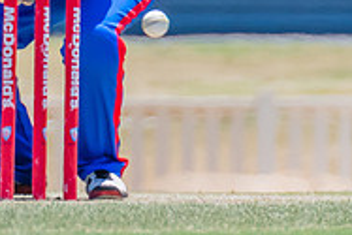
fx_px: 32349
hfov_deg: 0.6
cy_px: -16
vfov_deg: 0.4
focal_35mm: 3306
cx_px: -109
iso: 640
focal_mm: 600
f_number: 8
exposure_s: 1/2000
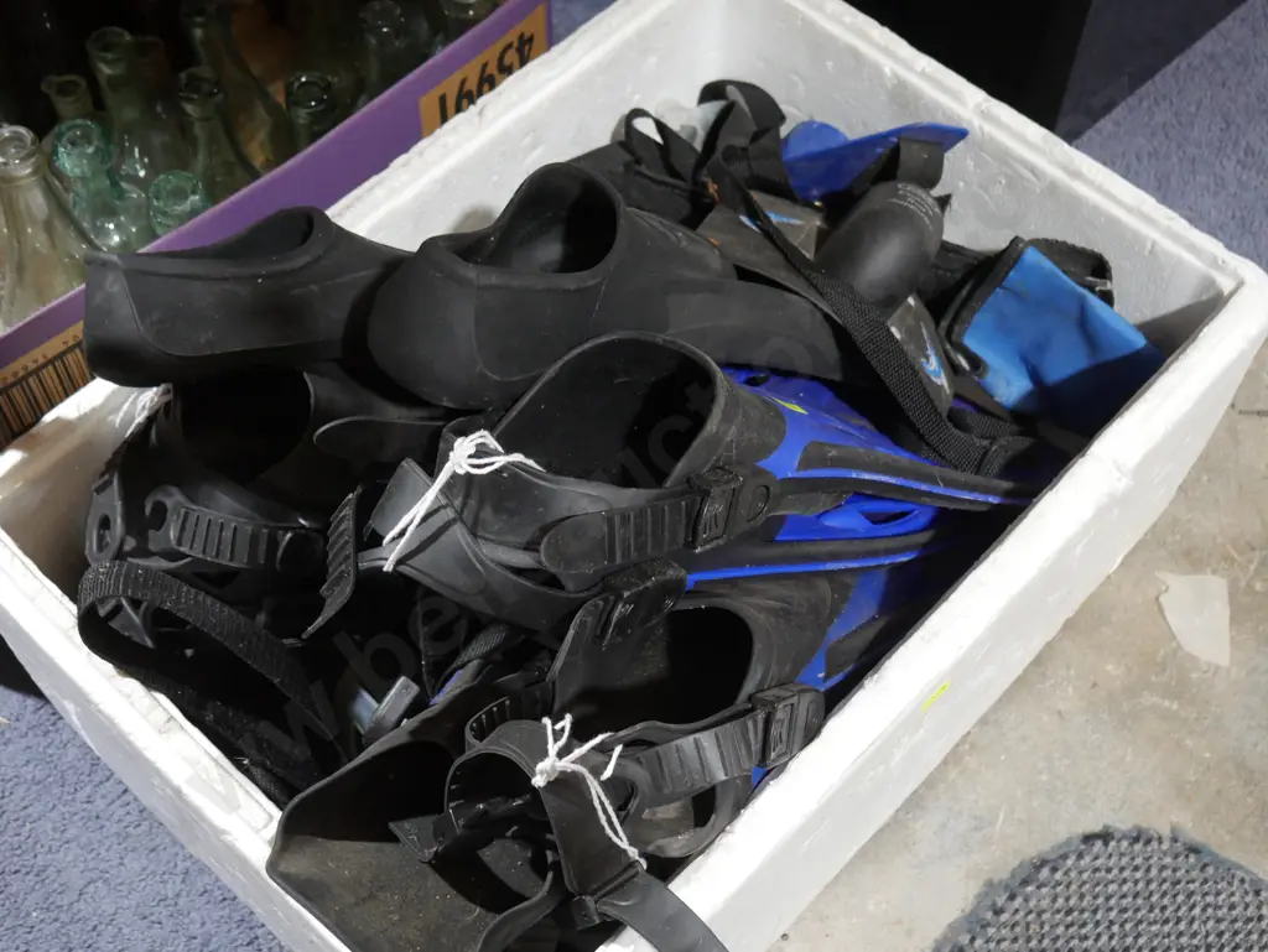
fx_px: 1759
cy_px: 476
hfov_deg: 39.6
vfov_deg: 30.3
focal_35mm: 48
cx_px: 634
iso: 1600
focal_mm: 24
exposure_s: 1/60
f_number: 5.2
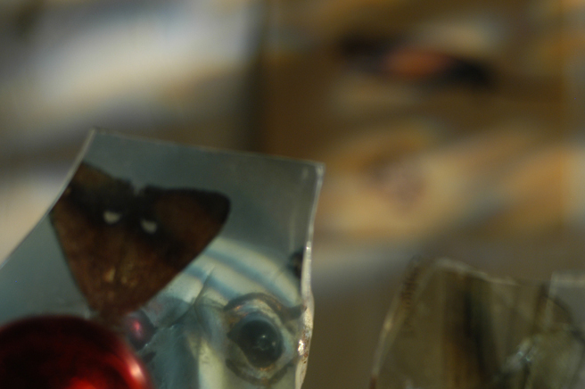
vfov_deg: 10.9
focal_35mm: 126
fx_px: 2042
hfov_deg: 16.3
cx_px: 324
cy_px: 273
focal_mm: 55
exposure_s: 1/8
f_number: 4.5
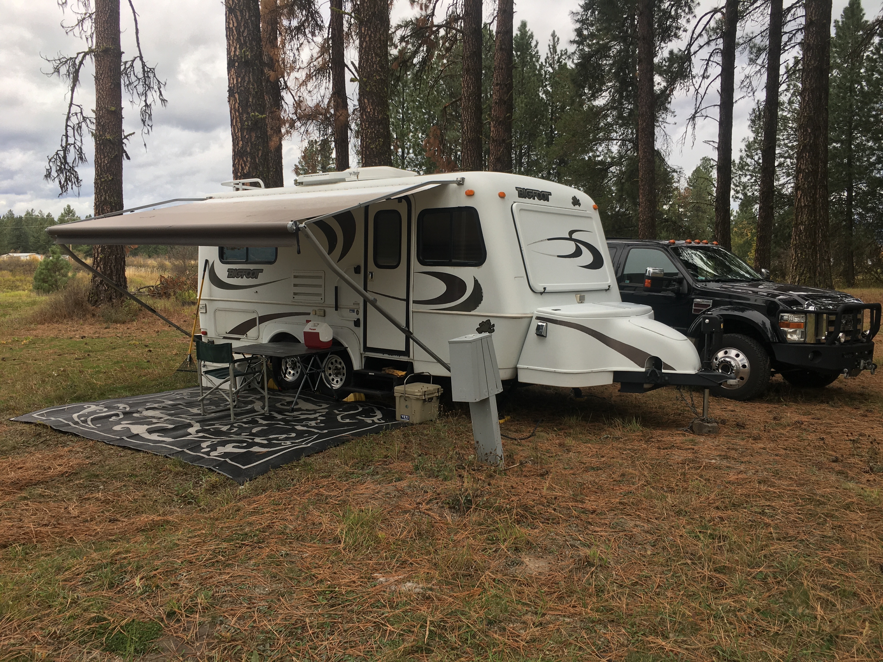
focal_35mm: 29
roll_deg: -1.1
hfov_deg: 61.7
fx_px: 740
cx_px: 442
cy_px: 331
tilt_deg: -4.6
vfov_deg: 48.2
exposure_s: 1/191
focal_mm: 4.15
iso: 25
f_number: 2.2
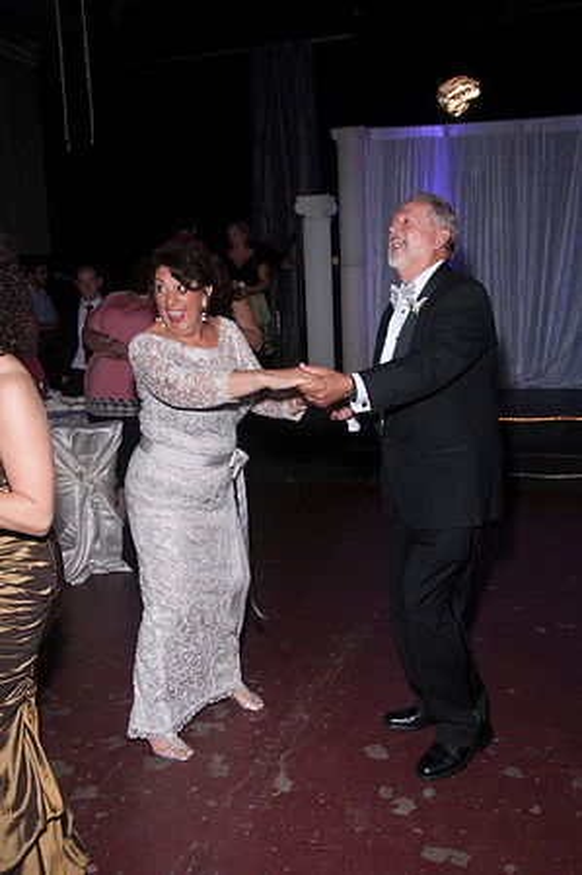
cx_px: 291
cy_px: 438
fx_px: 875
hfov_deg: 36.8
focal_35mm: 36
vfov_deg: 53.2
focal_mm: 24
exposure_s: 1/60
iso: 400
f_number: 5.6
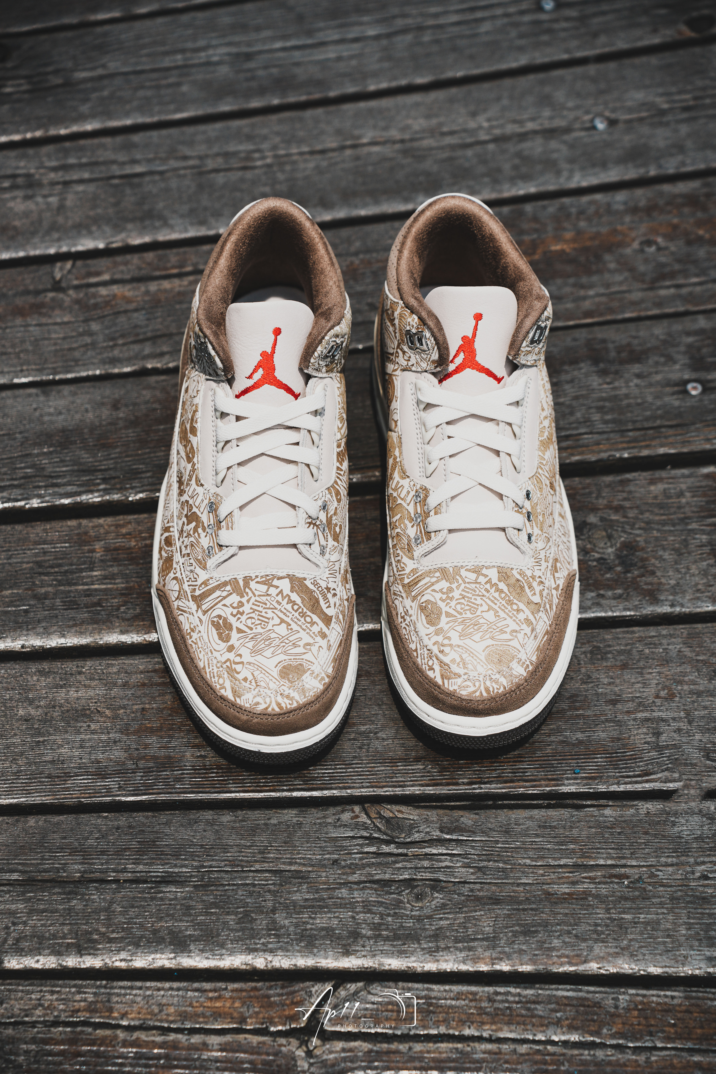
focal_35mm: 75
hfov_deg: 18.2
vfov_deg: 27.0
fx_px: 2237
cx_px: 358
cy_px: 537
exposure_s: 1/5000
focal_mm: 75
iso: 100
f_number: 4.5
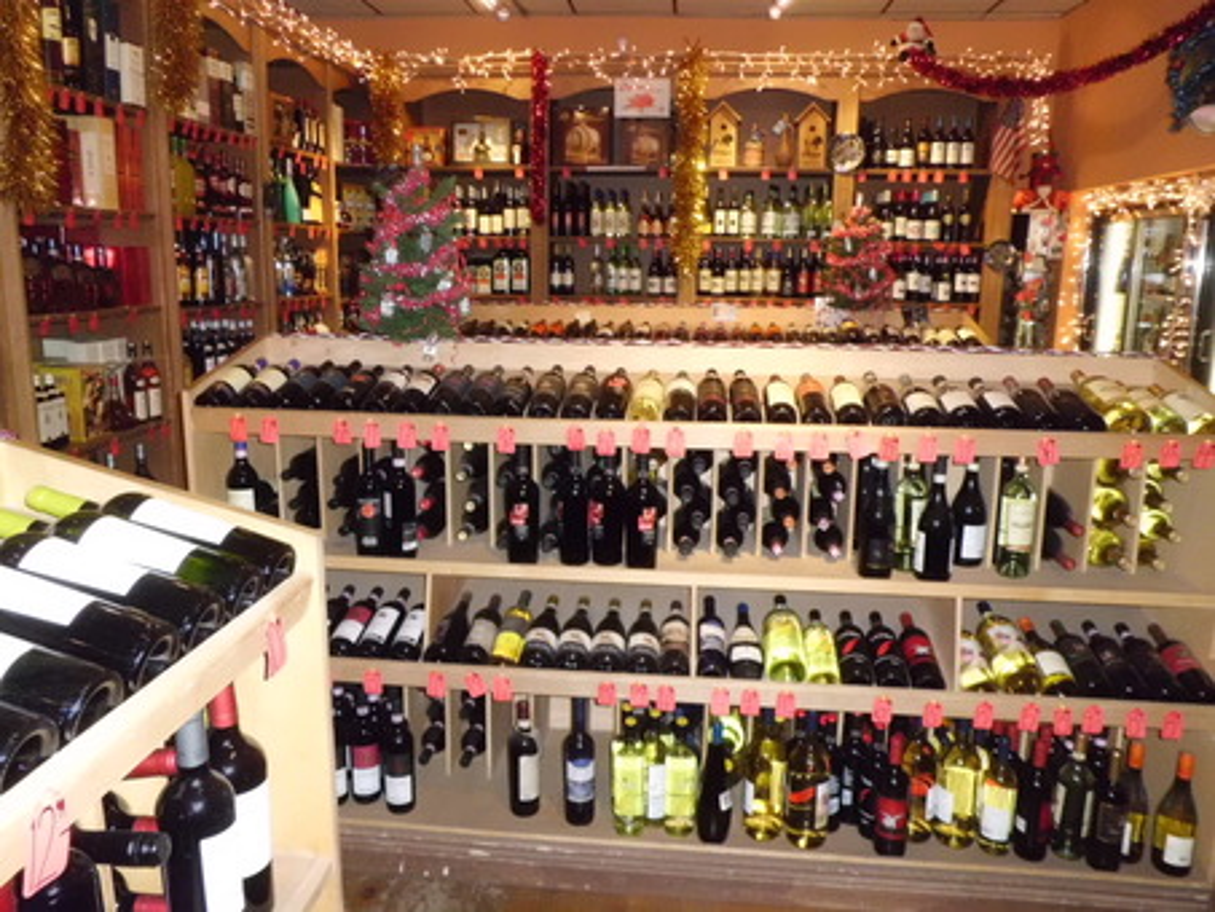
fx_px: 913
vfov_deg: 53.1
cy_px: 456
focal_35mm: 26
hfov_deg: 67.3
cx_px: 608
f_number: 2.8
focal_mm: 4.7
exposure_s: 1/60
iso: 400
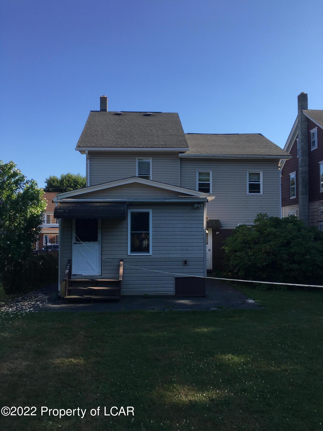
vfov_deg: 61.7
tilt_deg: +3.8
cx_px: 162
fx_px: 361
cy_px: 216
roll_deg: -0.4
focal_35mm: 29
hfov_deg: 48.2
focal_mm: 4.15
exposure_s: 1/686
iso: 25
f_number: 2.2
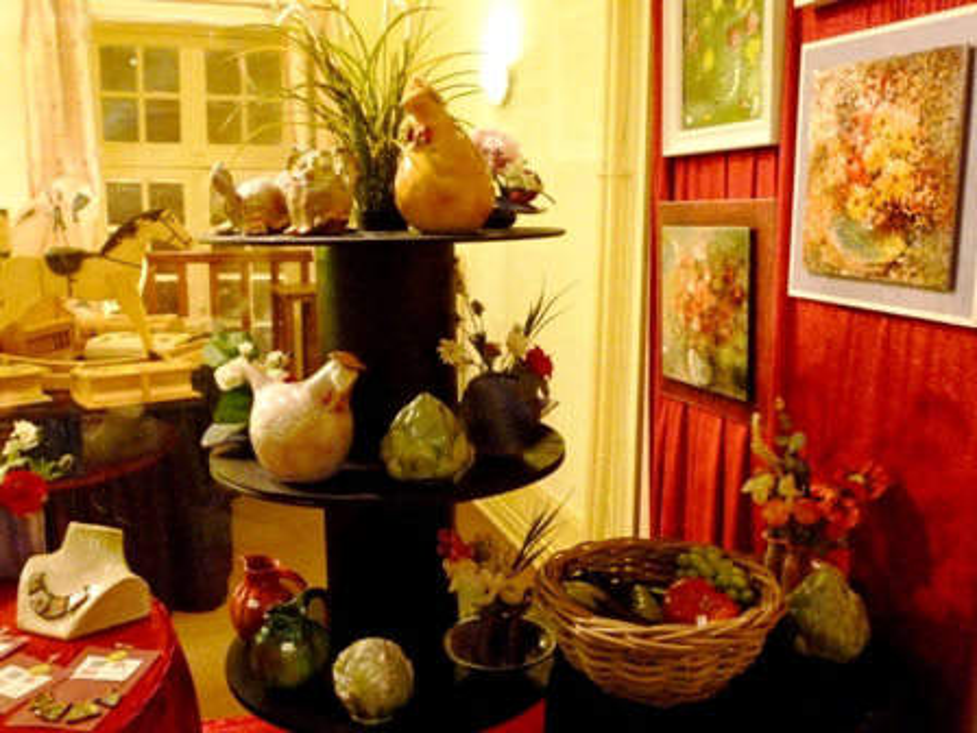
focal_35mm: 34
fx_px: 960
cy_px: 366
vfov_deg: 41.8
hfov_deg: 54.0
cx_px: 488
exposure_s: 1/13
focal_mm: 6
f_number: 3.5
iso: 800
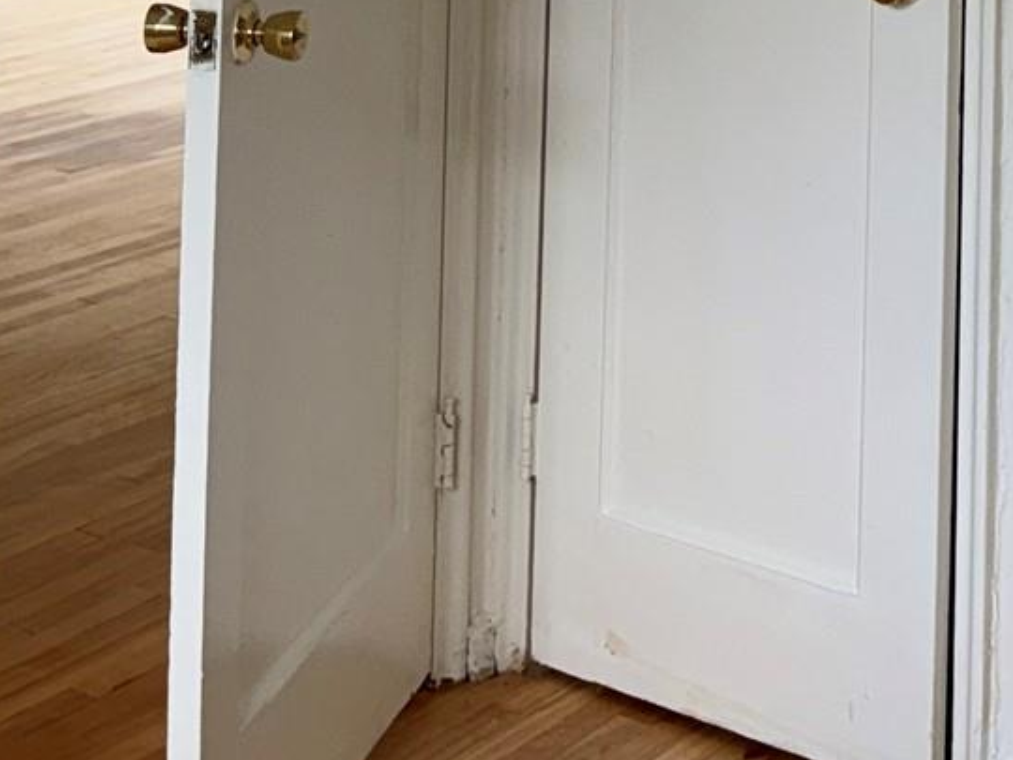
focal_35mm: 91
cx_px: 732
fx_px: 2663
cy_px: -411
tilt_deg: -2.0
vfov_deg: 15.0
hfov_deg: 21.4
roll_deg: -1.5
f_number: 1.78
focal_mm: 6.76
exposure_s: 1/49
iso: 100
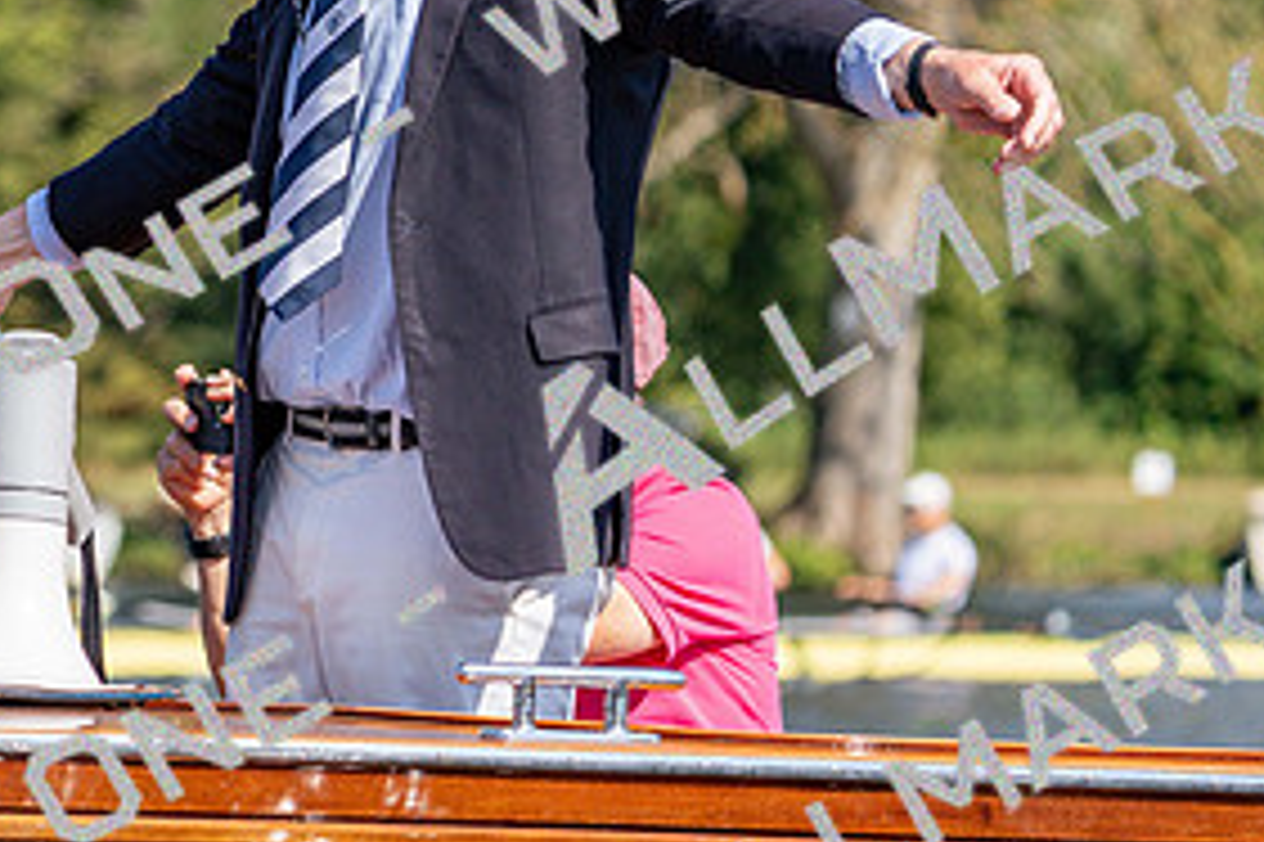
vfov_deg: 3.3
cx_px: 157
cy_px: 151
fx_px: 14492
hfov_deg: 5.0
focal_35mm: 413
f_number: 5.6
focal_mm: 200
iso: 320
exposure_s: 1/2000
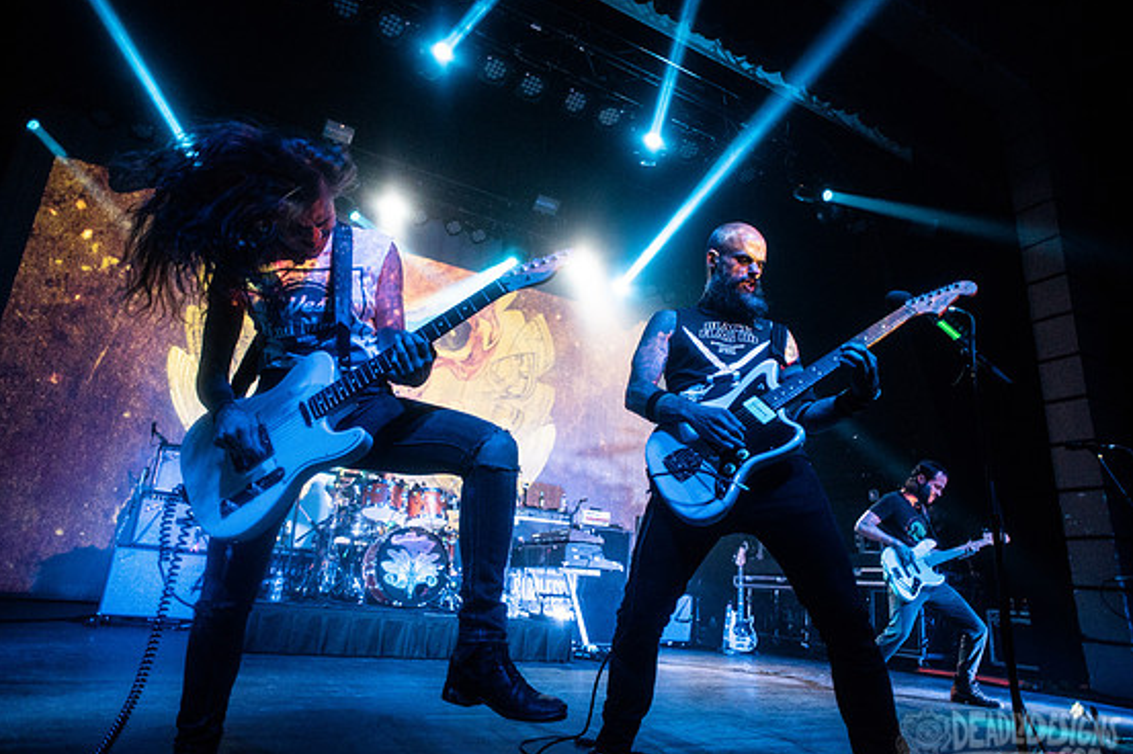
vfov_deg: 59.4
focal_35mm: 21
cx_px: 545
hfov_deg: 81.2
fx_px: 660
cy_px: 386
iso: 3200
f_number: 3.2
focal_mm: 20
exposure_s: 1/400
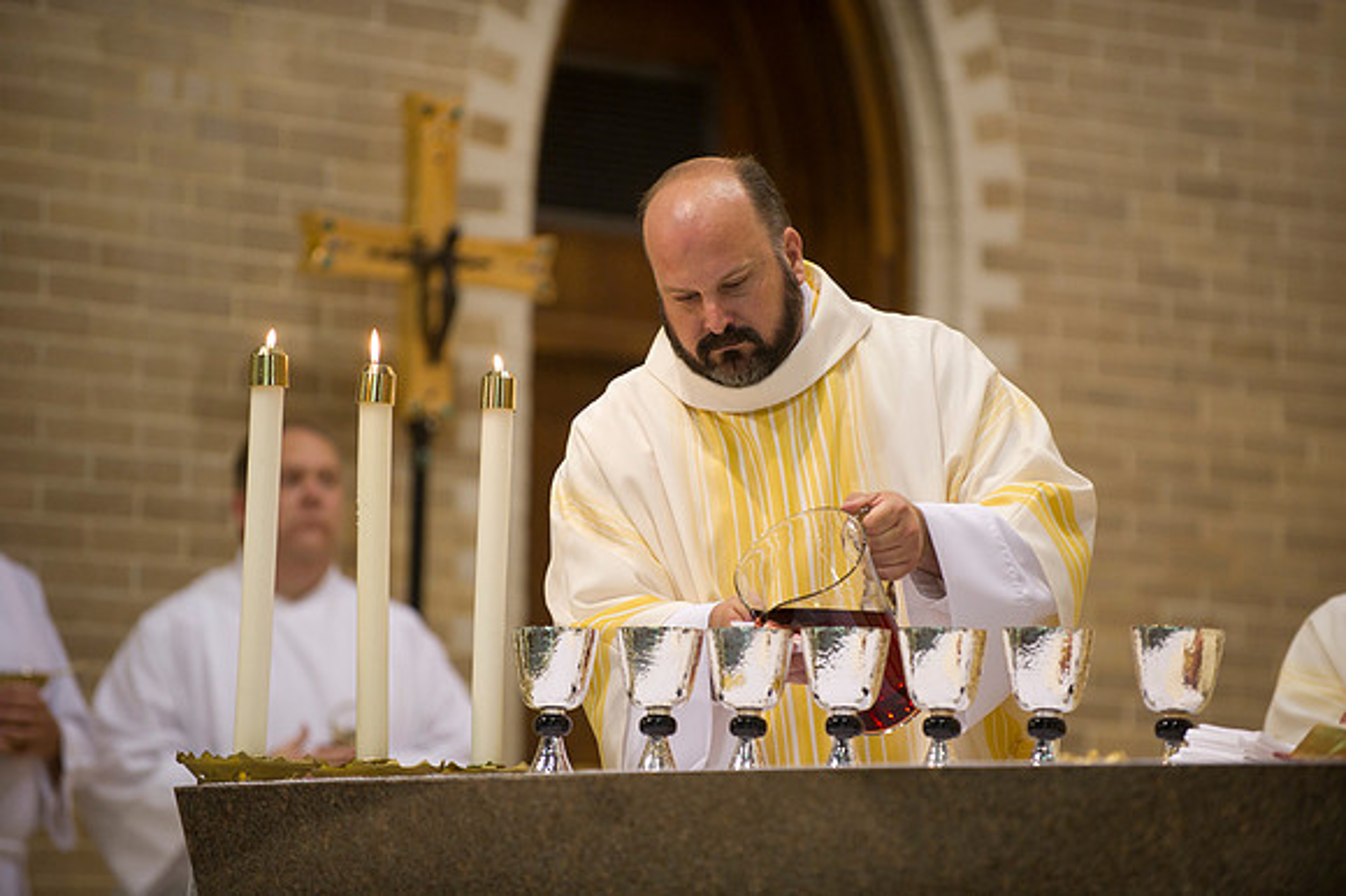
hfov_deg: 10.3
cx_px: 673
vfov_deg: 6.9
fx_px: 7473
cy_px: 448
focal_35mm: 200
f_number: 2.8
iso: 2000
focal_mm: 200
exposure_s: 1/125
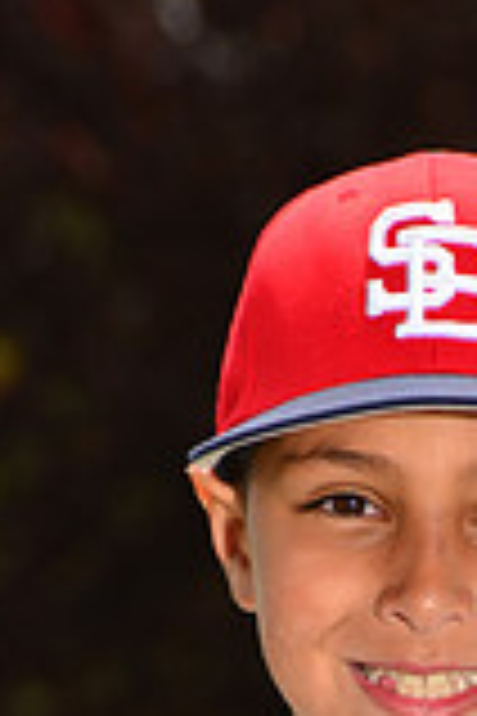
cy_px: 1139
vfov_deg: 3.3
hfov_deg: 2.2
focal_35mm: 621
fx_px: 12341
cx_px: 376
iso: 125
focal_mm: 170
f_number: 11
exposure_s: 1/200
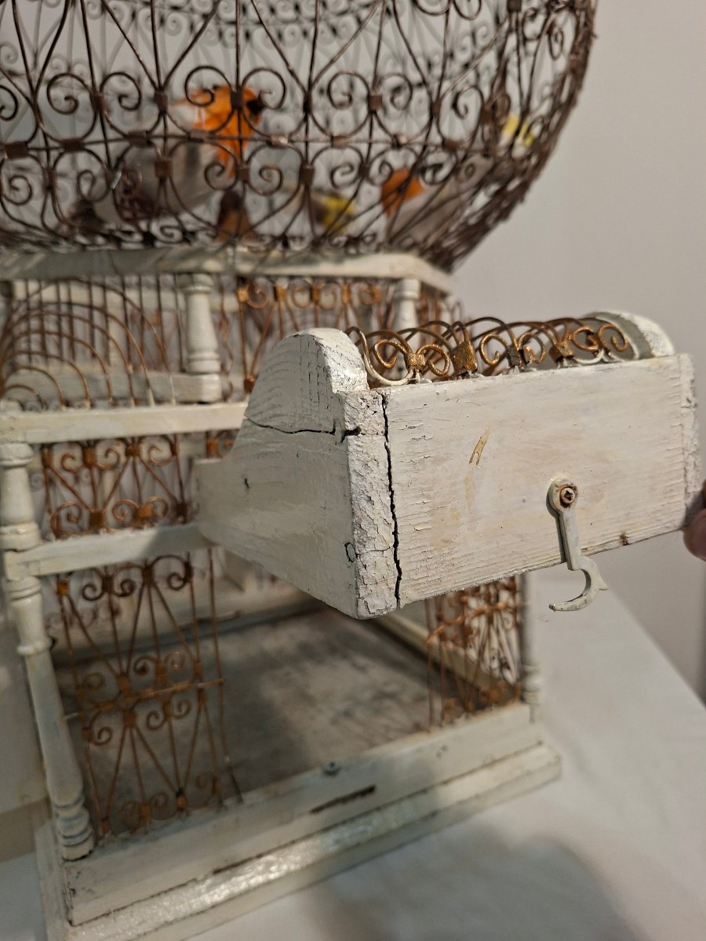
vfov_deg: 73.9
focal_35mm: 23
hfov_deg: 58.9
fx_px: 625
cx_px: 353
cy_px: 470
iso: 100
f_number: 1.8
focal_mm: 5.54
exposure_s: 1/100
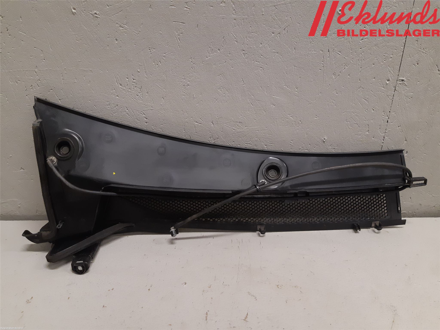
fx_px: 330
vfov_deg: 53.1
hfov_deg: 67.3
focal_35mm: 26
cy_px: 165
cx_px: 220
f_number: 1.7
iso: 160
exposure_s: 1/50
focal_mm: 3.93
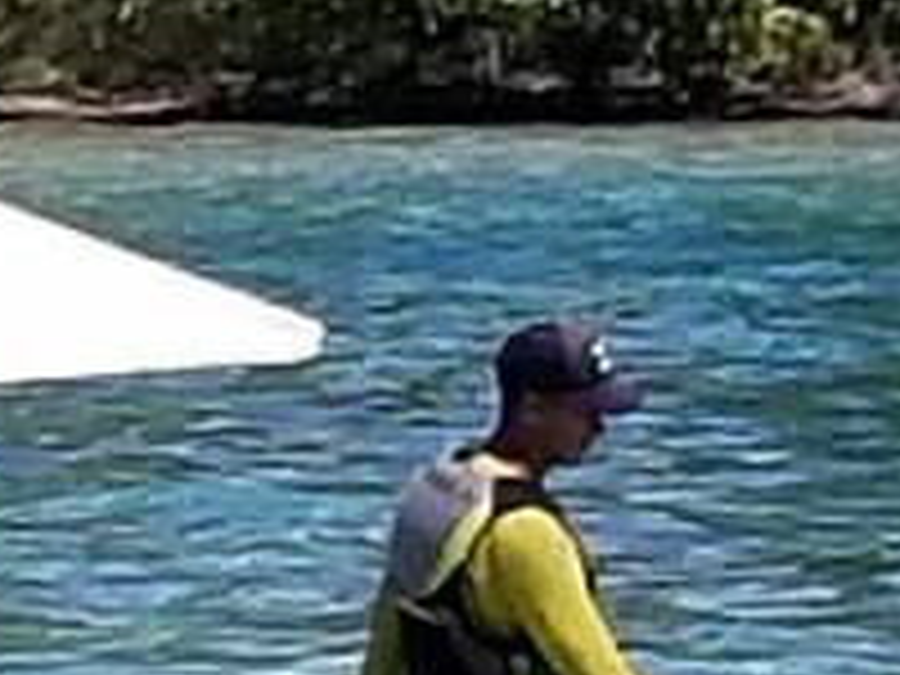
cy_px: 628
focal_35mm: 178
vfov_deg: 8.3
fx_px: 4628
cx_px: -1314
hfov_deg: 9.7
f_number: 1.7
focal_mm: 4.25
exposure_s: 1/5076
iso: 50
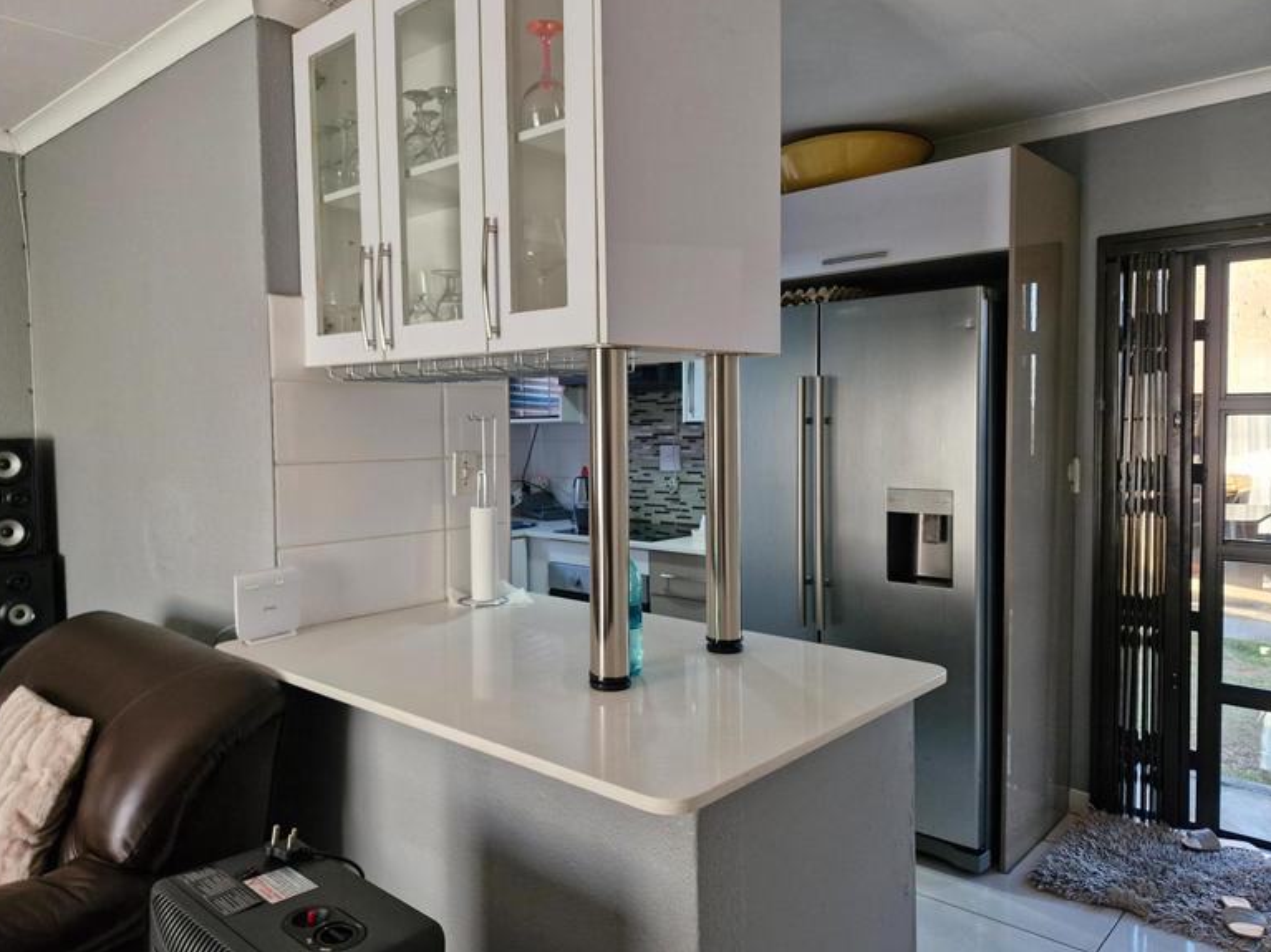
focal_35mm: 24
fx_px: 881
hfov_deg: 71.6
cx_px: 616
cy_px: 457
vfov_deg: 56.8
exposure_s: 1/100
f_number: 1.8
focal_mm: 5.54
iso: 400
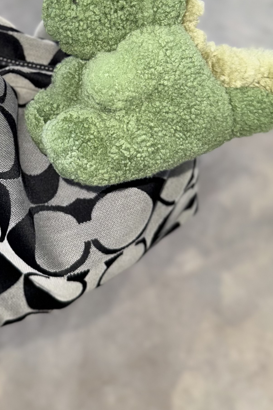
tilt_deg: -31.7
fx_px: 637
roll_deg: +2.0
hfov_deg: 23.8
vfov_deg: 32.9
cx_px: 48
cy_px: 8
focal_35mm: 56
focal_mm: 6.76
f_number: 1.78
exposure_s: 1/44
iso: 64
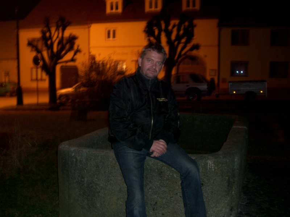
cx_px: 145
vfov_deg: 35.1
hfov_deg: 45.8
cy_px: 108
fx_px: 343
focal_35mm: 41
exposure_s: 1
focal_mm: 6.8
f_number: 2.8
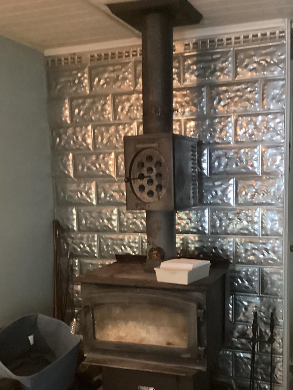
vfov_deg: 45.3
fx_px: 463
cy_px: 246
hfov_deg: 35.0
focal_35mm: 41
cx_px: 173
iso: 640
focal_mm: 3.3
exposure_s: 1/20
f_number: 2.4
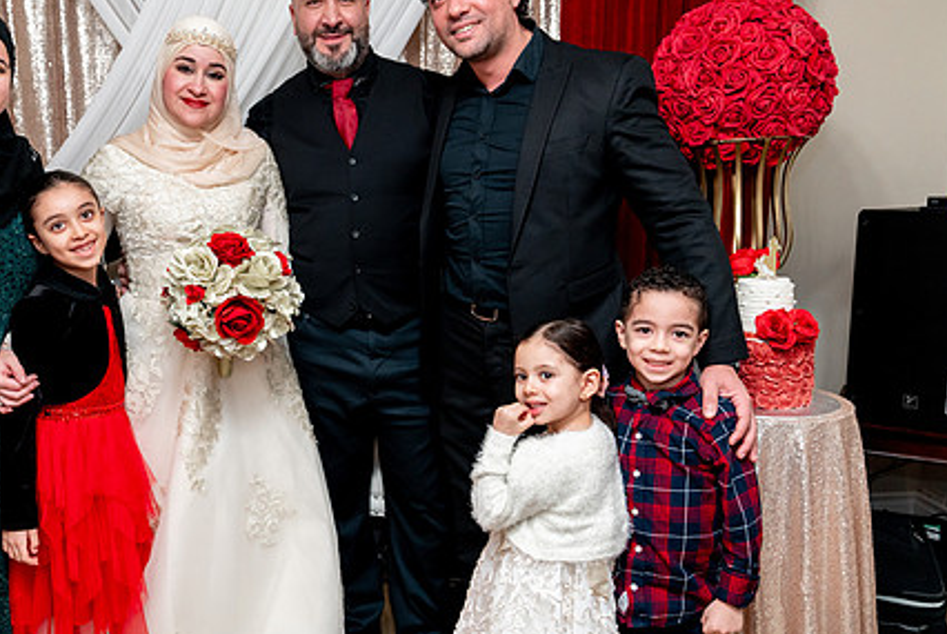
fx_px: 895
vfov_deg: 39.0
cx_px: 325
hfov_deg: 54.7
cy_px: 315
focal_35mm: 34
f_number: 2.8
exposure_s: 1/160
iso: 1250
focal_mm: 25
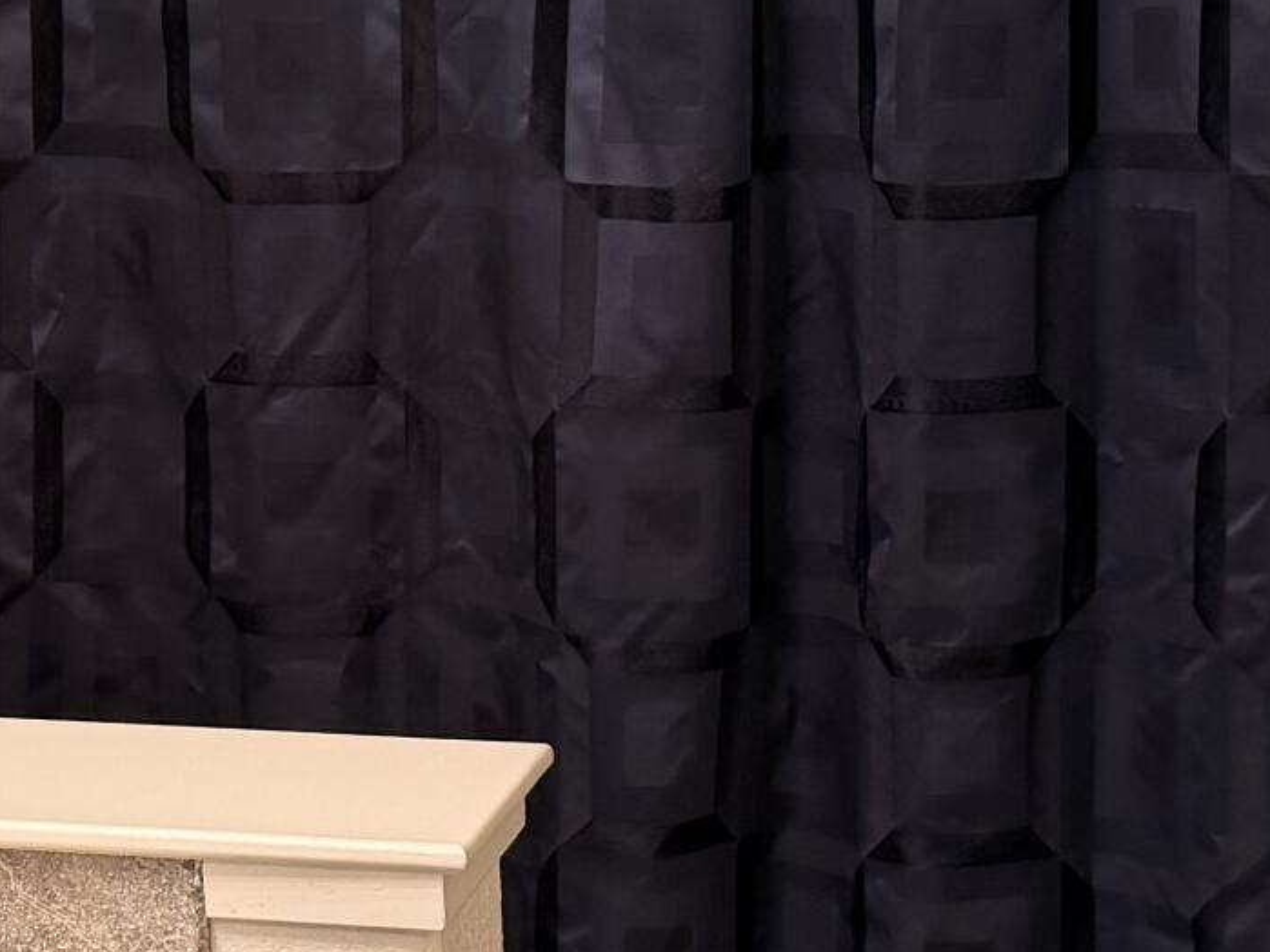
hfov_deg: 18.8
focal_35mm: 103
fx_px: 3778
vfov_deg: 14.4
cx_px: 178
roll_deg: +2.7
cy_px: 474
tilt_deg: -11.7
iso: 200
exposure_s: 1/60
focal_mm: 6.76
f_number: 1.78
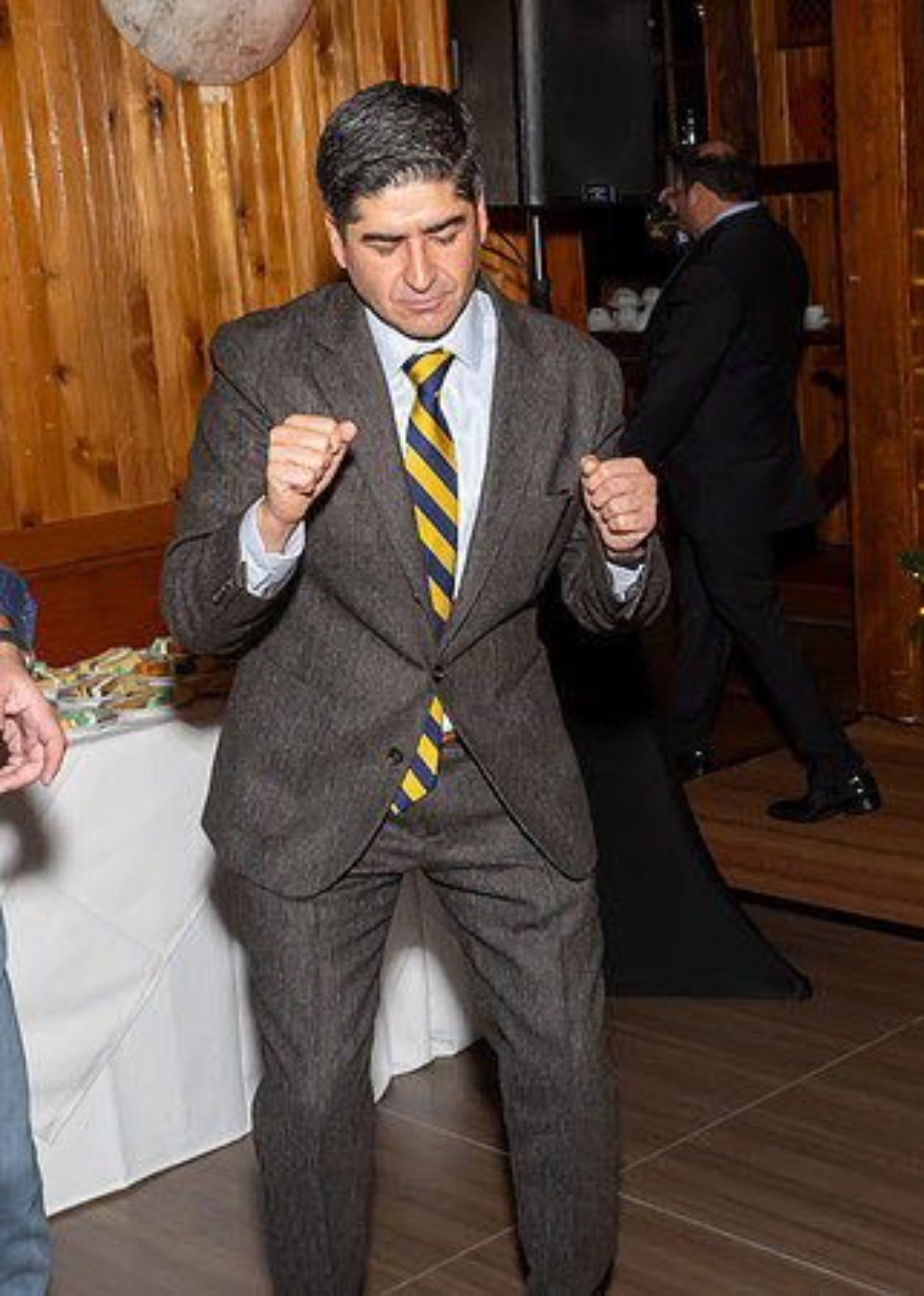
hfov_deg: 25.2
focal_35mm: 56
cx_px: 598
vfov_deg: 34.9
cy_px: 689
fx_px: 2059
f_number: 8
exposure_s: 1/250
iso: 1000
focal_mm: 19
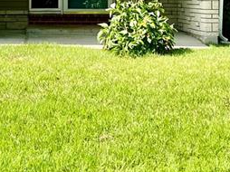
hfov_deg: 18.5
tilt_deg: +1.8
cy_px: -35
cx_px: 42
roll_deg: -0.2
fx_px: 697
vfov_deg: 13.7
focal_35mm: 105
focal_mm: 5.7
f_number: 1.5
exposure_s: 1/3077
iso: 50
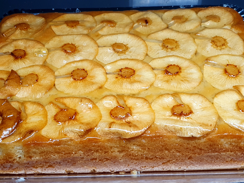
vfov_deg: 53.1
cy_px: 92
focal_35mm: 26
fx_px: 183
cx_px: 122
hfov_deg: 67.3
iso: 64
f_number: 1.5
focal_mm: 4.32
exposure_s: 1/100
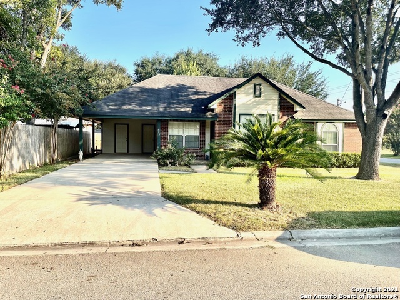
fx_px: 300
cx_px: 200
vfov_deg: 53.1
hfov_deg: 67.3
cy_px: 150
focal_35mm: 26
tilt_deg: -3.5
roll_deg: -0.8
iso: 32
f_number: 1.6
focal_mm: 5.1
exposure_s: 1/1618
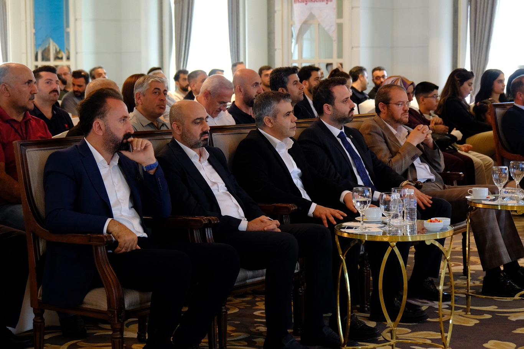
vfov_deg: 18.7
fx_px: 1062
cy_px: 174
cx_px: 262
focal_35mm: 73
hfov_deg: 27.7
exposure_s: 1/30
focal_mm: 48.5
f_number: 4
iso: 2500
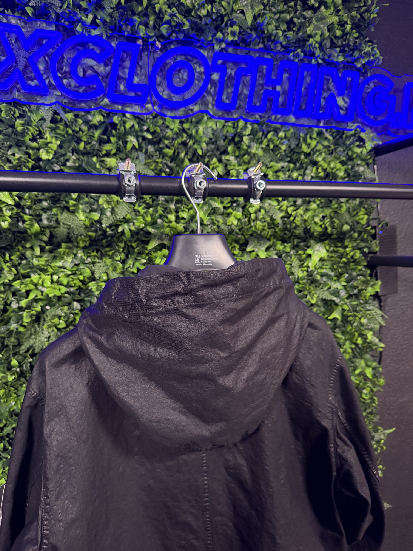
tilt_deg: -3.8
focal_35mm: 24
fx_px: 382
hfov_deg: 56.8
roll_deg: +1.0
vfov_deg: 71.6
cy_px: 276
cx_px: 206
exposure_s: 1/36
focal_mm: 6.76
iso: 800
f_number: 1.78
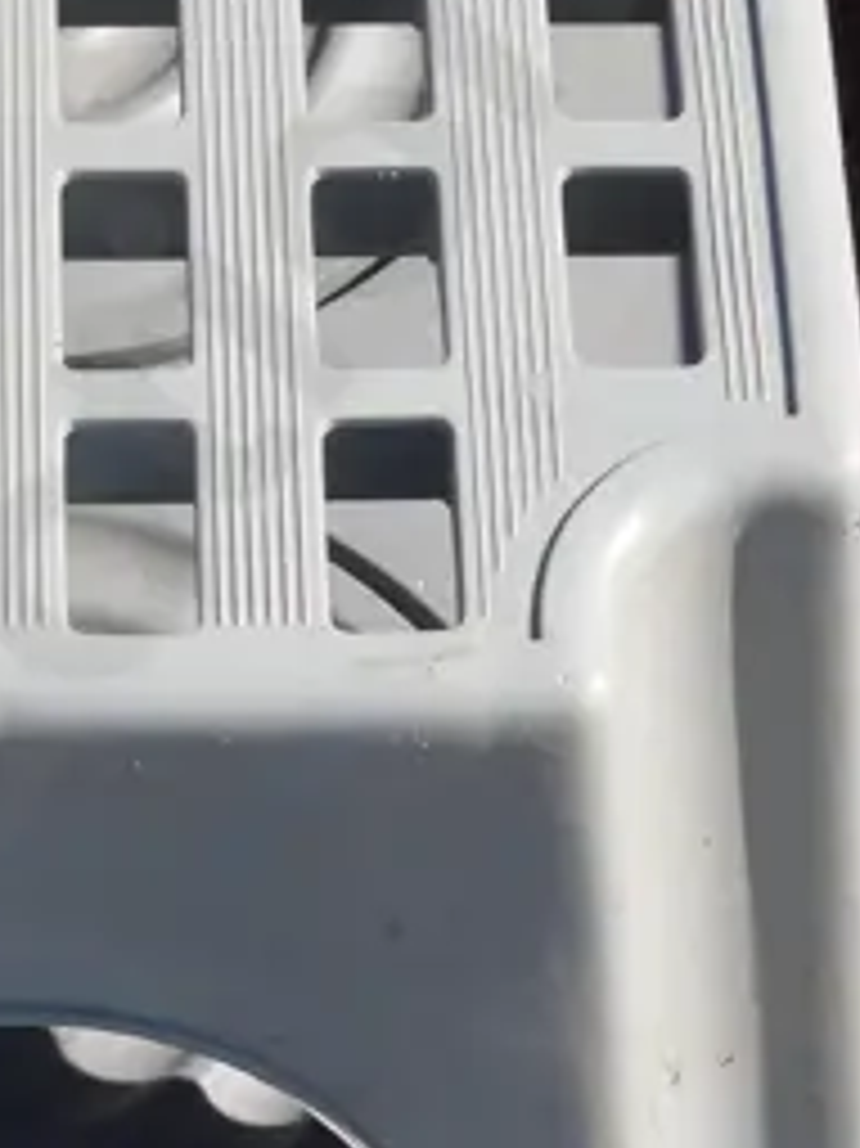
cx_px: -38
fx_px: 5868
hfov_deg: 8.3
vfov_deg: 11.2
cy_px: 725
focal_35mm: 177
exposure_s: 1/320
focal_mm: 22
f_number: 8
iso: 200
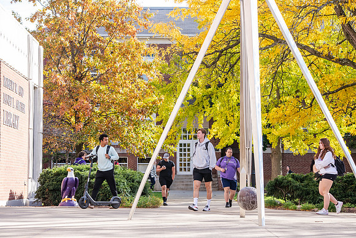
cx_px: 178
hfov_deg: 20.4
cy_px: 119
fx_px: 989
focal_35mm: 100
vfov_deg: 13.7
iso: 400
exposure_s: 1/250
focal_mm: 100
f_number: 8
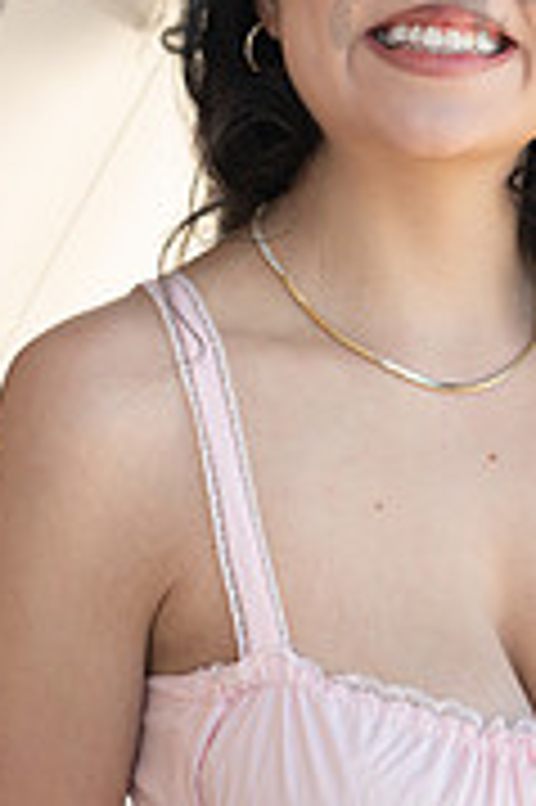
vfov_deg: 15.9
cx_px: 394
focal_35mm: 126
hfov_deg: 10.8
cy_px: -50
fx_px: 2819
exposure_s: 1/320
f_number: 2.8
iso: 125
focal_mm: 50
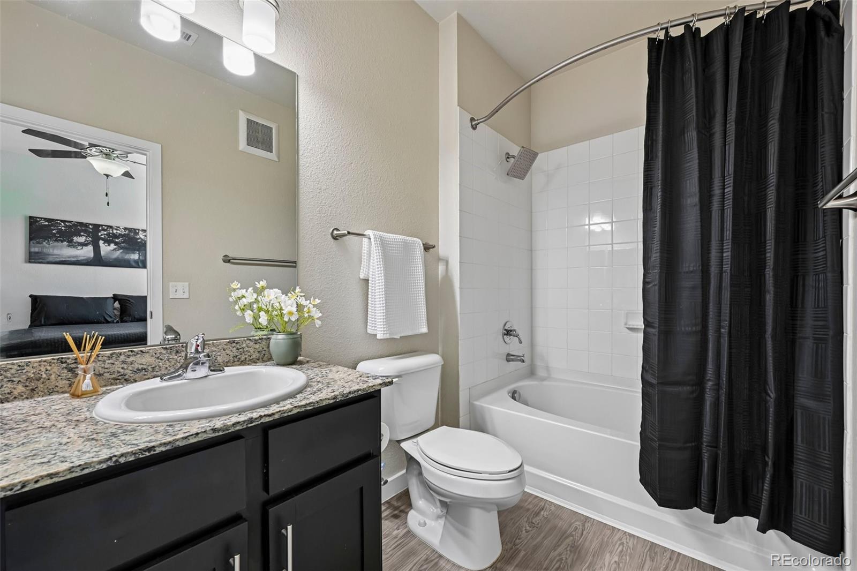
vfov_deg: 81.2
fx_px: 333
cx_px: 428
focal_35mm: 14
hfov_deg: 104.3
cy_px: 286
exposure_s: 1/13
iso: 400
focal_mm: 14
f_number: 10
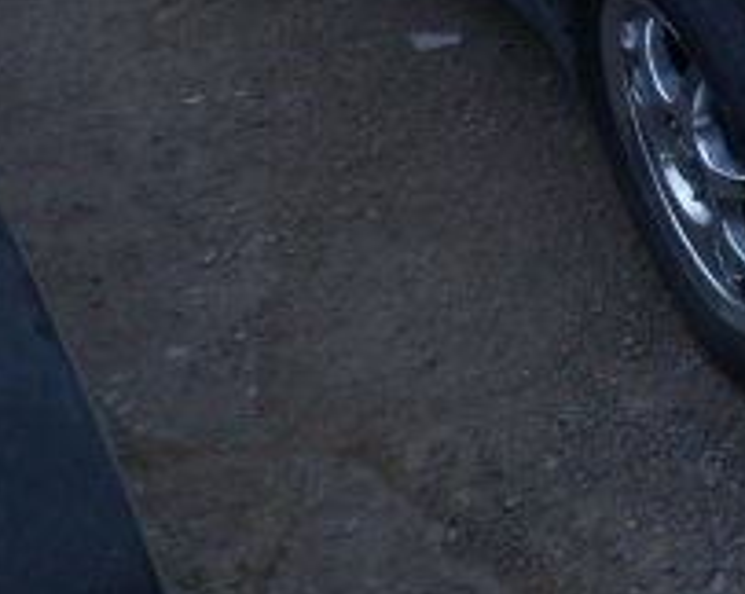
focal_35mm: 74
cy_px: -187
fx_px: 1630
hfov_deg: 21.9
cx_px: 1086
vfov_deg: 19.1
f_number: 3.2
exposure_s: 1/17
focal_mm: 4.3
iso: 495
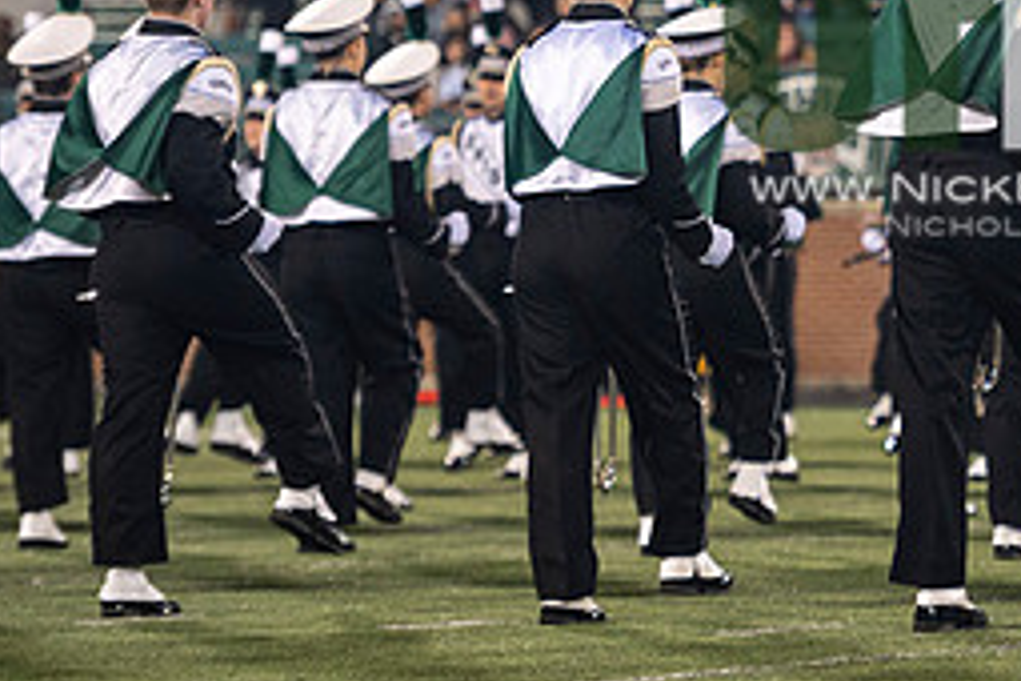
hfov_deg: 6.7
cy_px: 44
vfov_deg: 4.5
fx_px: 8706
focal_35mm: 307
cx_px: 1025
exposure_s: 1/500
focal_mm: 135
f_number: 2.8
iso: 1000
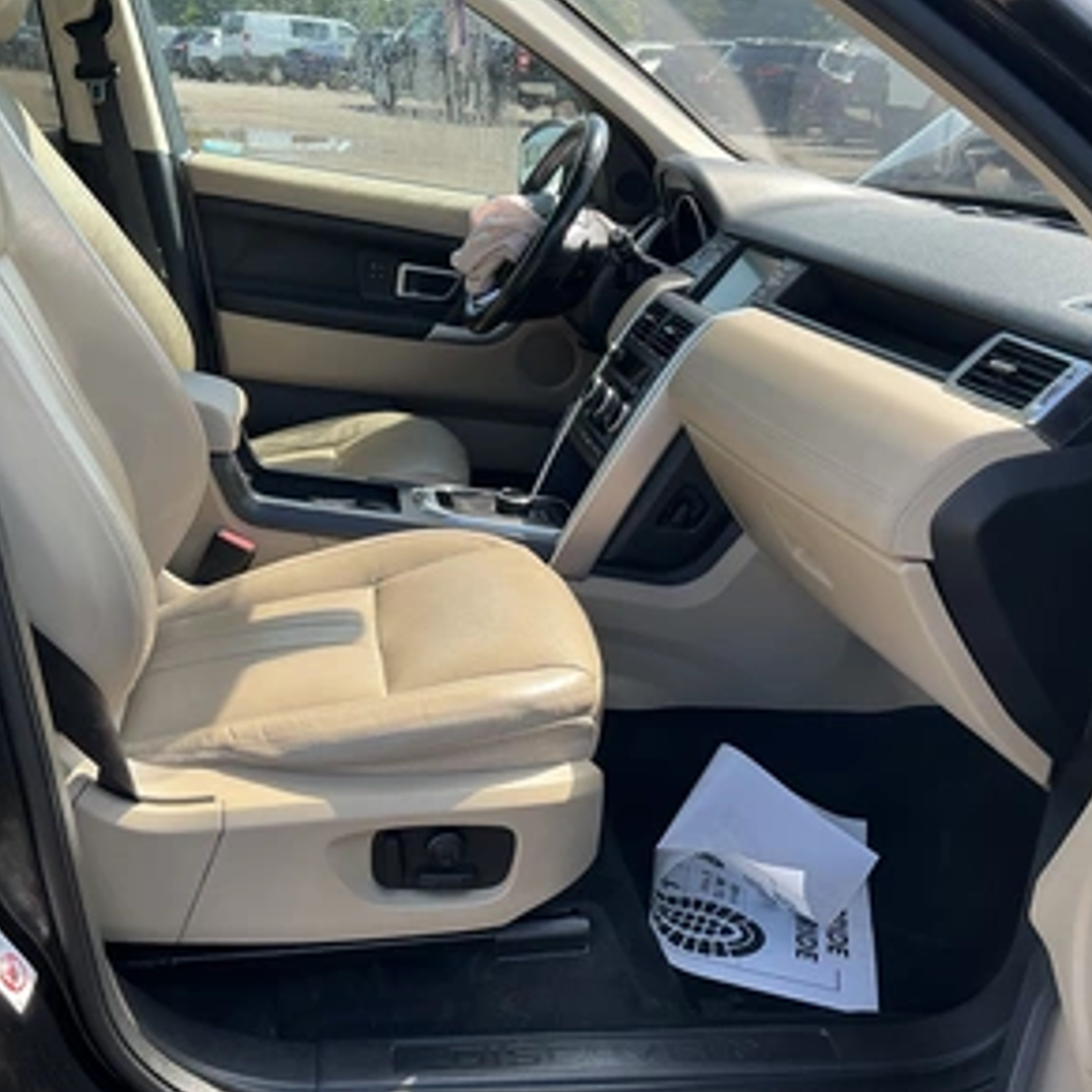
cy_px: 540
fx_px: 1213
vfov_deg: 48.4
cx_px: 503
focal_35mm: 34
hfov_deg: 48.4
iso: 25
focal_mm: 3
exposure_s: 1/259
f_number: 1.8
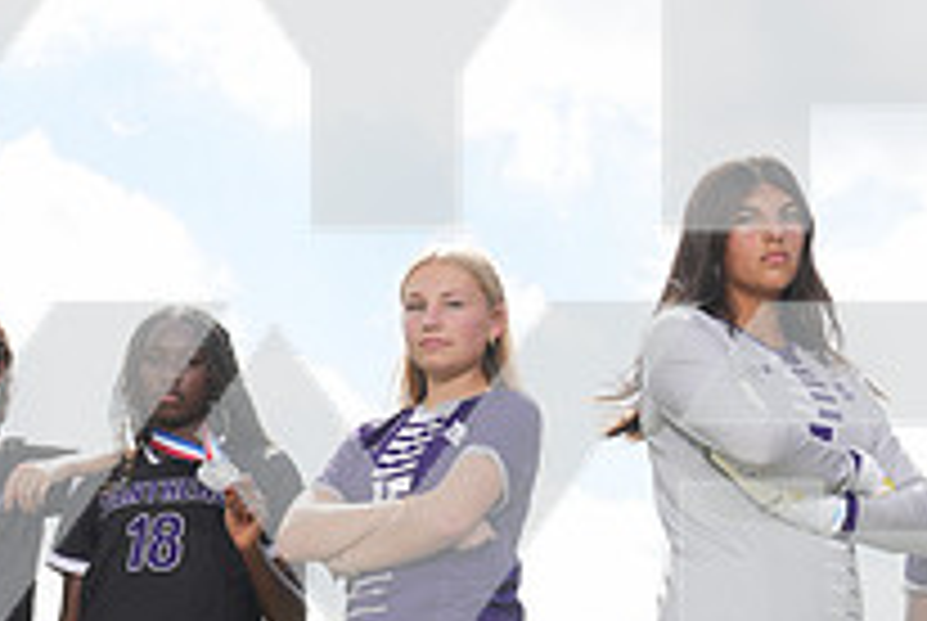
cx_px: 590
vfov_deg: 15.1
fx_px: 2321
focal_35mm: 90
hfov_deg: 22.5
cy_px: 542
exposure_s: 1/200
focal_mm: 32
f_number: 9
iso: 125
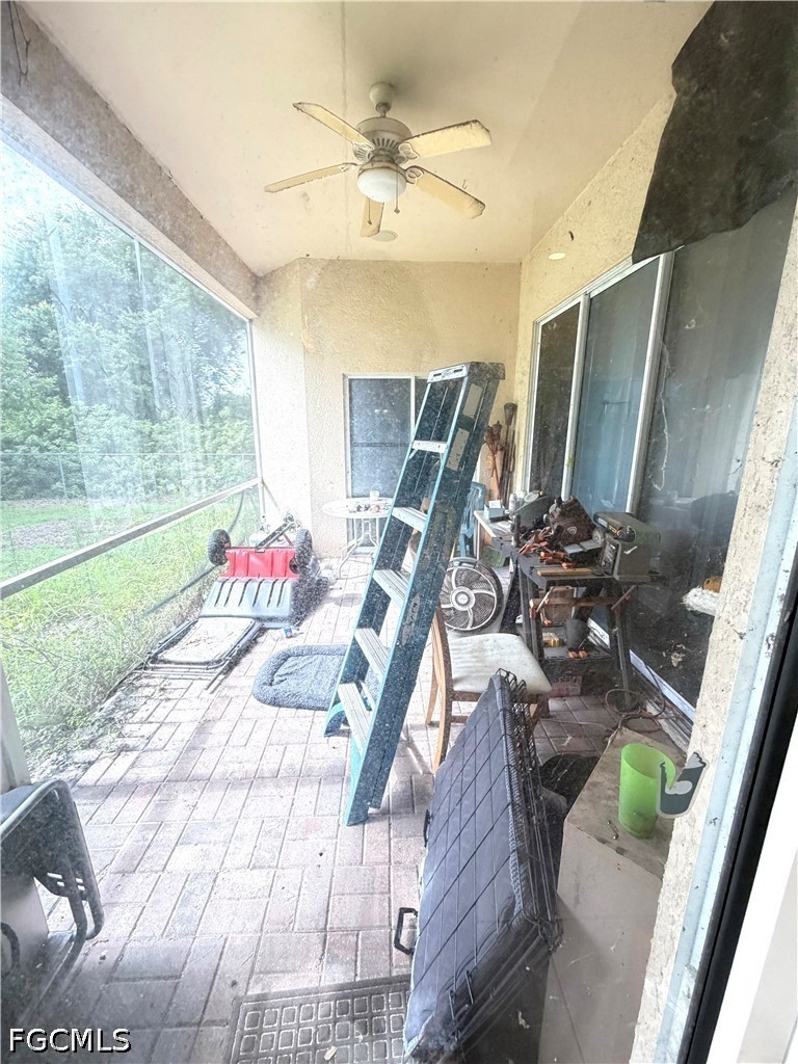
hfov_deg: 85.7
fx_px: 430
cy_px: 532
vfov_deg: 102.1
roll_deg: -0.1
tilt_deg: -13.6
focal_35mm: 14
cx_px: 399
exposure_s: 1/96
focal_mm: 2.22
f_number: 2.2
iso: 320
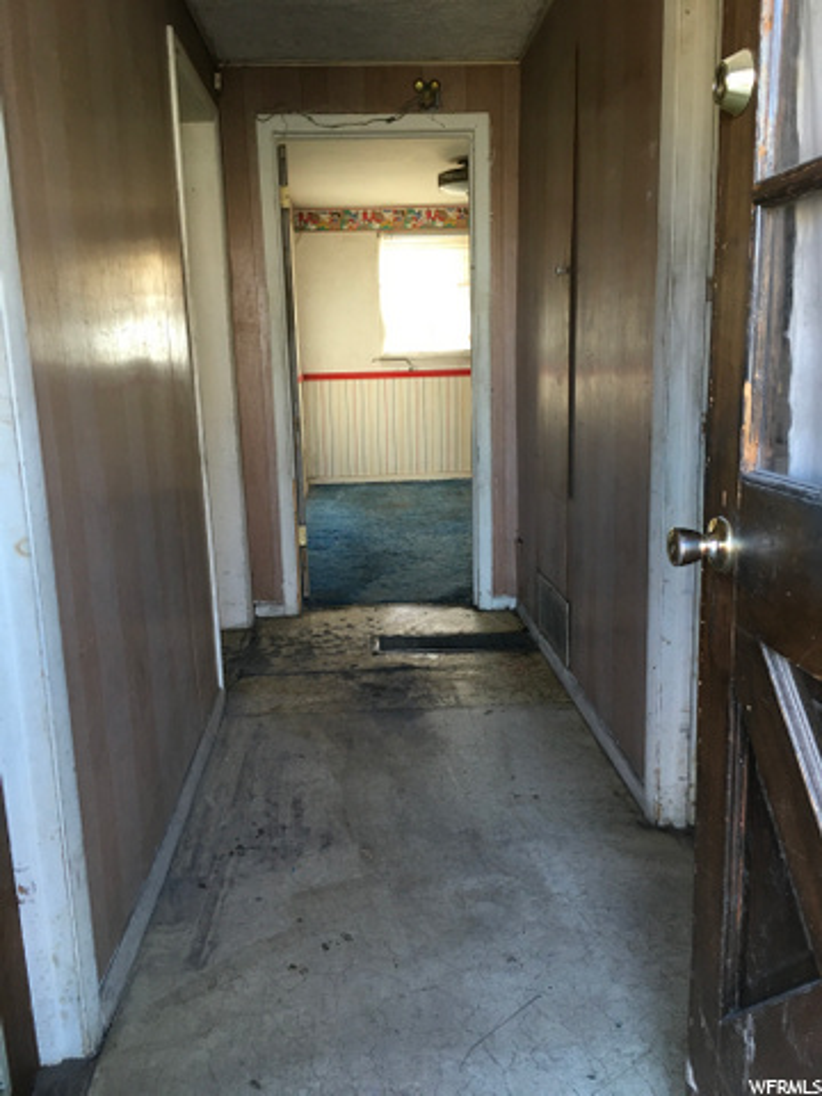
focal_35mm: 29
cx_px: 411
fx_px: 918
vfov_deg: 61.7
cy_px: 548
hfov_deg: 48.2
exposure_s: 1/30
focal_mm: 4.15
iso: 40
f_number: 2.2
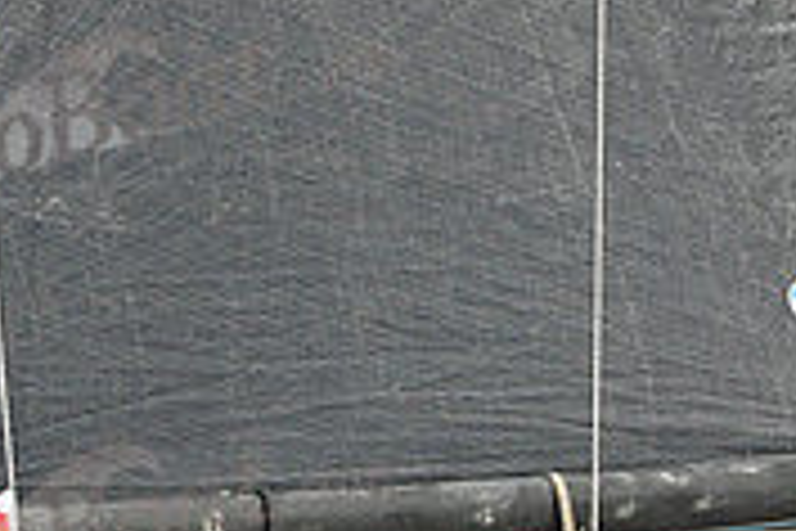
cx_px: 630
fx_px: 14150
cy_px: 709
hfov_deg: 3.2
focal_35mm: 640
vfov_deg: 2.1
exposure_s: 1/1600
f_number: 9
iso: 320
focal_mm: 195
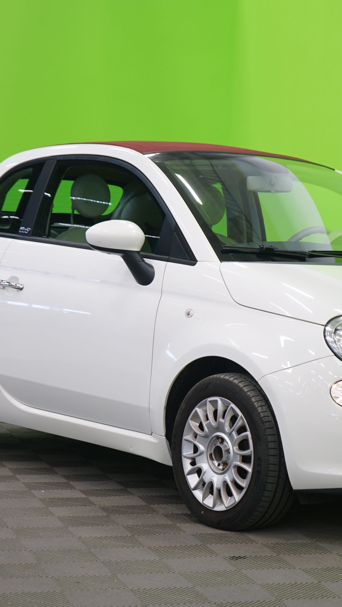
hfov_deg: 13.4
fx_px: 1451
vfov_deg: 23.7
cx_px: 245
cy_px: 303
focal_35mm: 90
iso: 400
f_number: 5
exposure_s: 1/8
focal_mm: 57
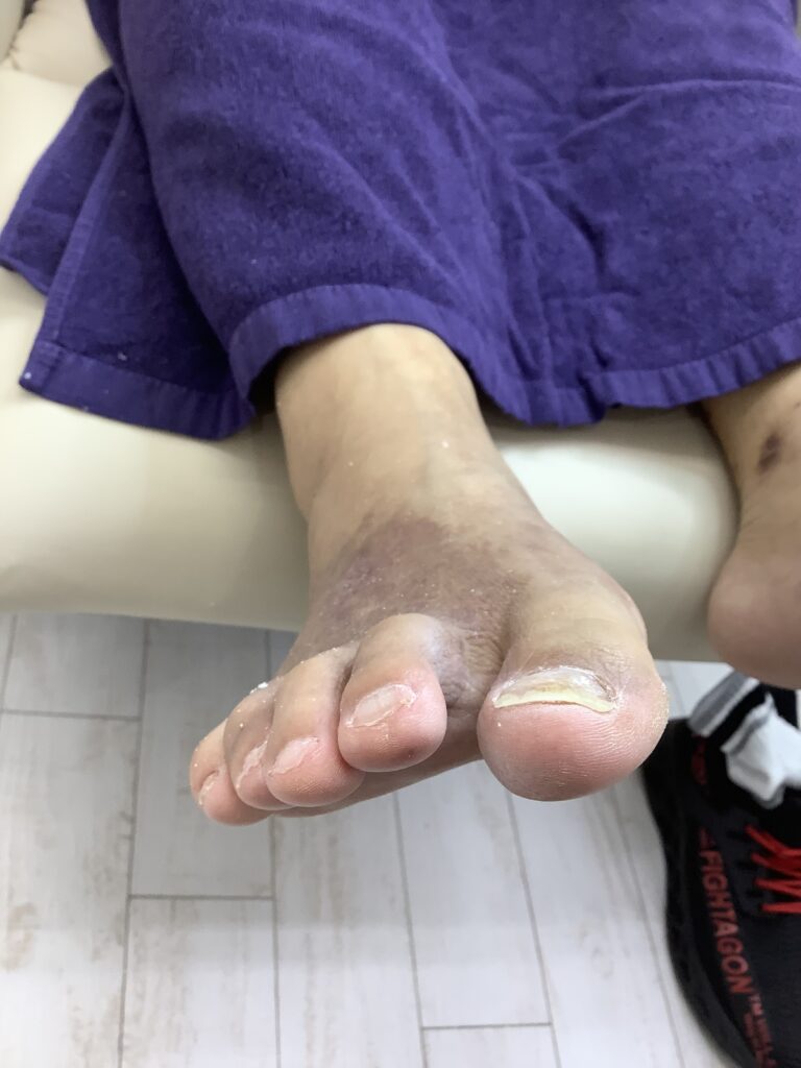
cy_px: 534
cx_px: 400
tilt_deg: -45.4
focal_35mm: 31
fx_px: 956
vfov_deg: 58.4
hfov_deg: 45.4
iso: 64
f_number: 2.4
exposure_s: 1/50
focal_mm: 3.3
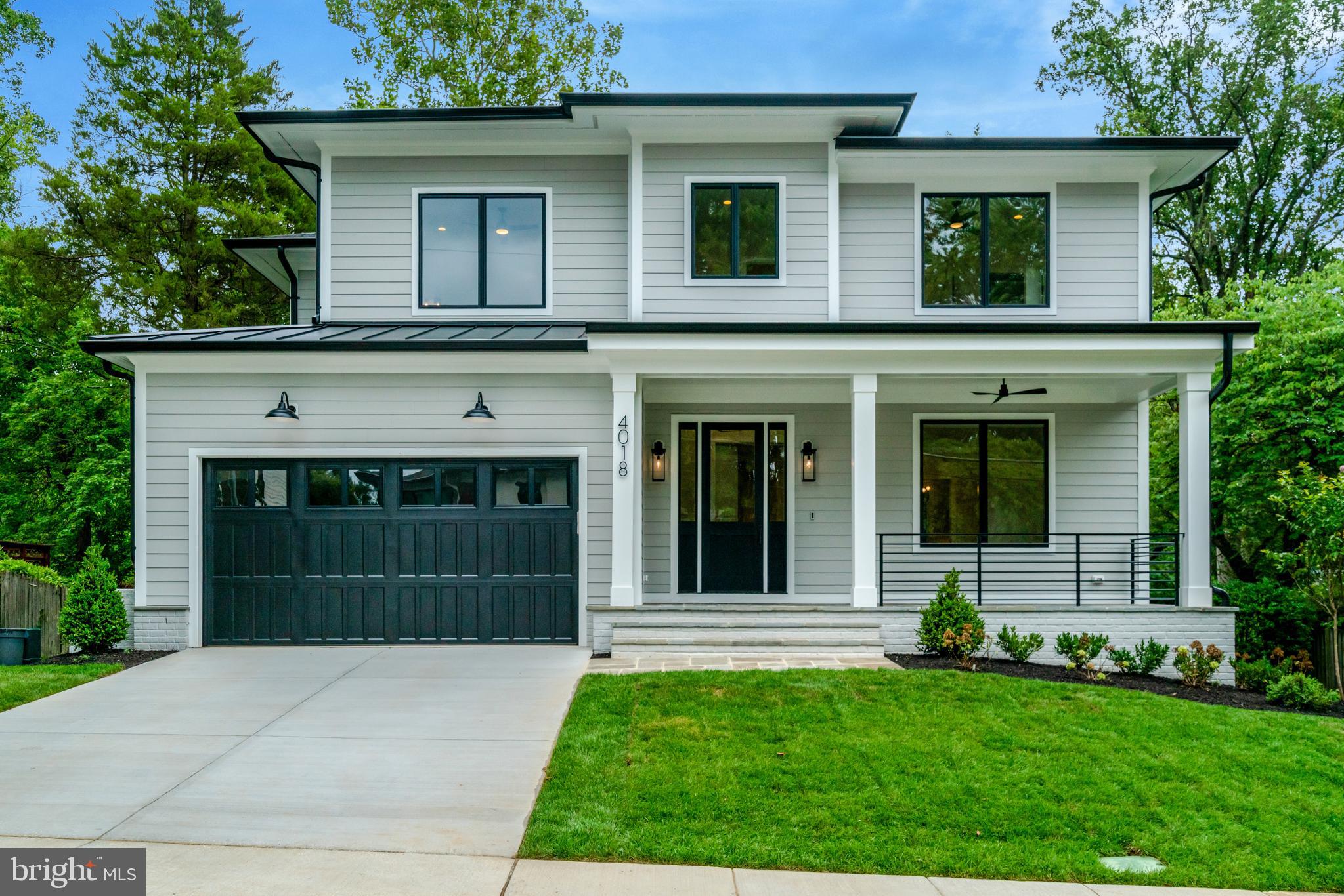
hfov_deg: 61.9
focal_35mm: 30
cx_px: 672
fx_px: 1120
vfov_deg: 43.6
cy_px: 448
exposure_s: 1/2000
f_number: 8
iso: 1250
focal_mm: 30
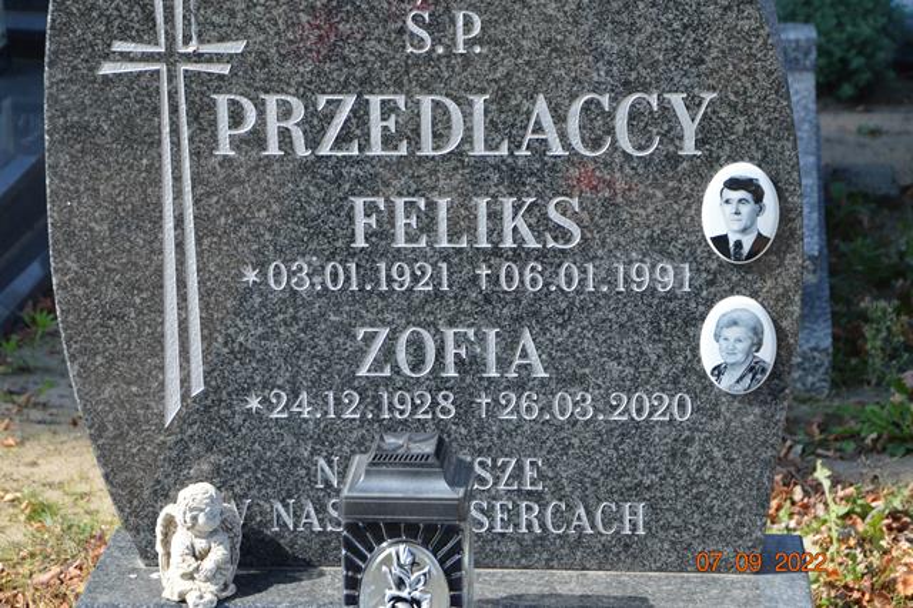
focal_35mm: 105
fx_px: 2661
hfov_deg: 19.5
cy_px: 304
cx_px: 456
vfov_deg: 13.0
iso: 100
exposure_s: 1/160
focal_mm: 70
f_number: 6.3
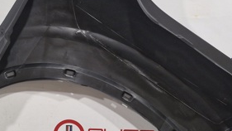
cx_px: 60
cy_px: 51
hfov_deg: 35.8
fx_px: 351
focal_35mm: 57
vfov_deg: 21.0
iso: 250
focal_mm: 5.54
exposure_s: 1/100
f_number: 1.8
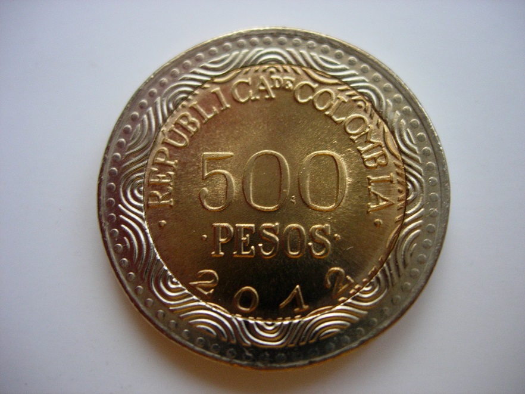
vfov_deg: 37.7
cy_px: 197
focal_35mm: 38
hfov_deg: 49.0
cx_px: 262
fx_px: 576
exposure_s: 1/32
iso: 183
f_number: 2.8
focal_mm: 7.8
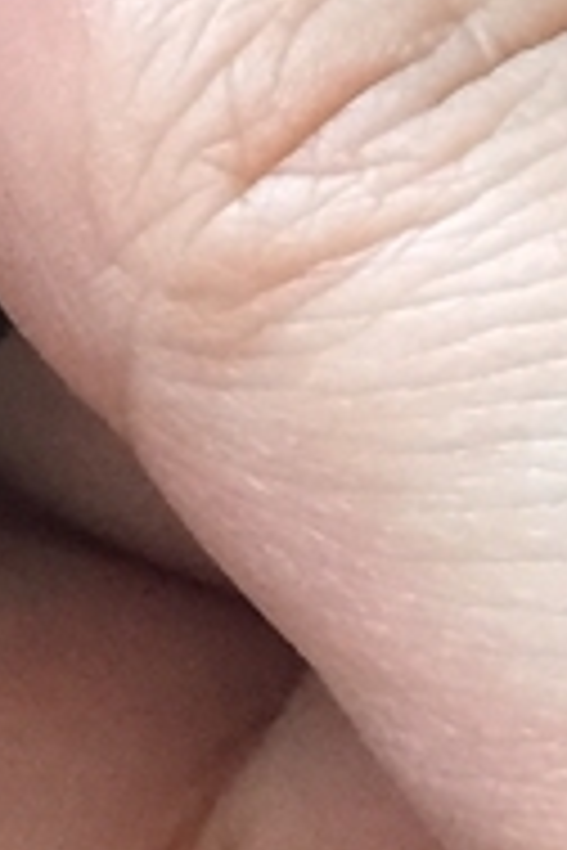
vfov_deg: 10.6
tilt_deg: -58.6
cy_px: -162
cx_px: -207
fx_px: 4512
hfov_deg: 7.1
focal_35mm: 191
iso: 200
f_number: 2.2
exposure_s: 1/30
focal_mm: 4.15
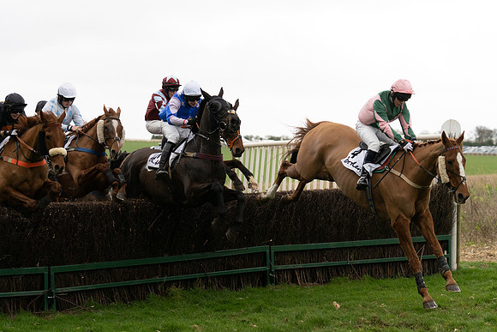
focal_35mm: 105
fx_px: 1450
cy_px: 166
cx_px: 248
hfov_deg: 19.5
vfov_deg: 13.0
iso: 800
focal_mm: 70
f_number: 2.8
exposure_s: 1/2000
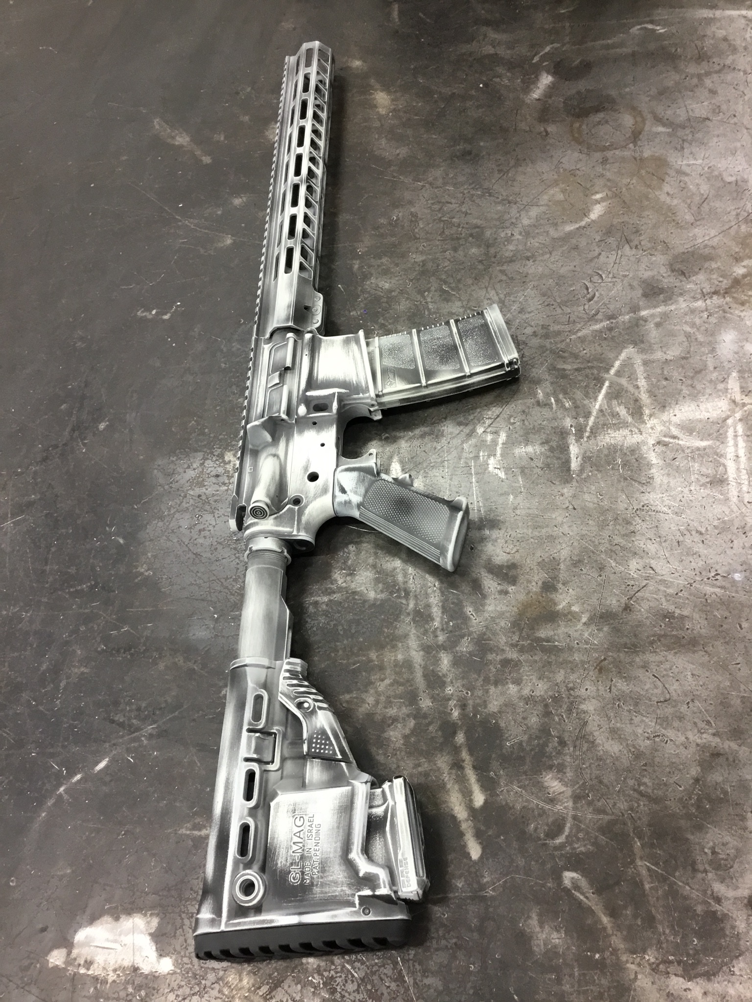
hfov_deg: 45.4
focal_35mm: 31
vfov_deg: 58.4
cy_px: 501
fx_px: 898
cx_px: 376
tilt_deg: -57.2
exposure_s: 1/30
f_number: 2.4
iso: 40
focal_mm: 3.3
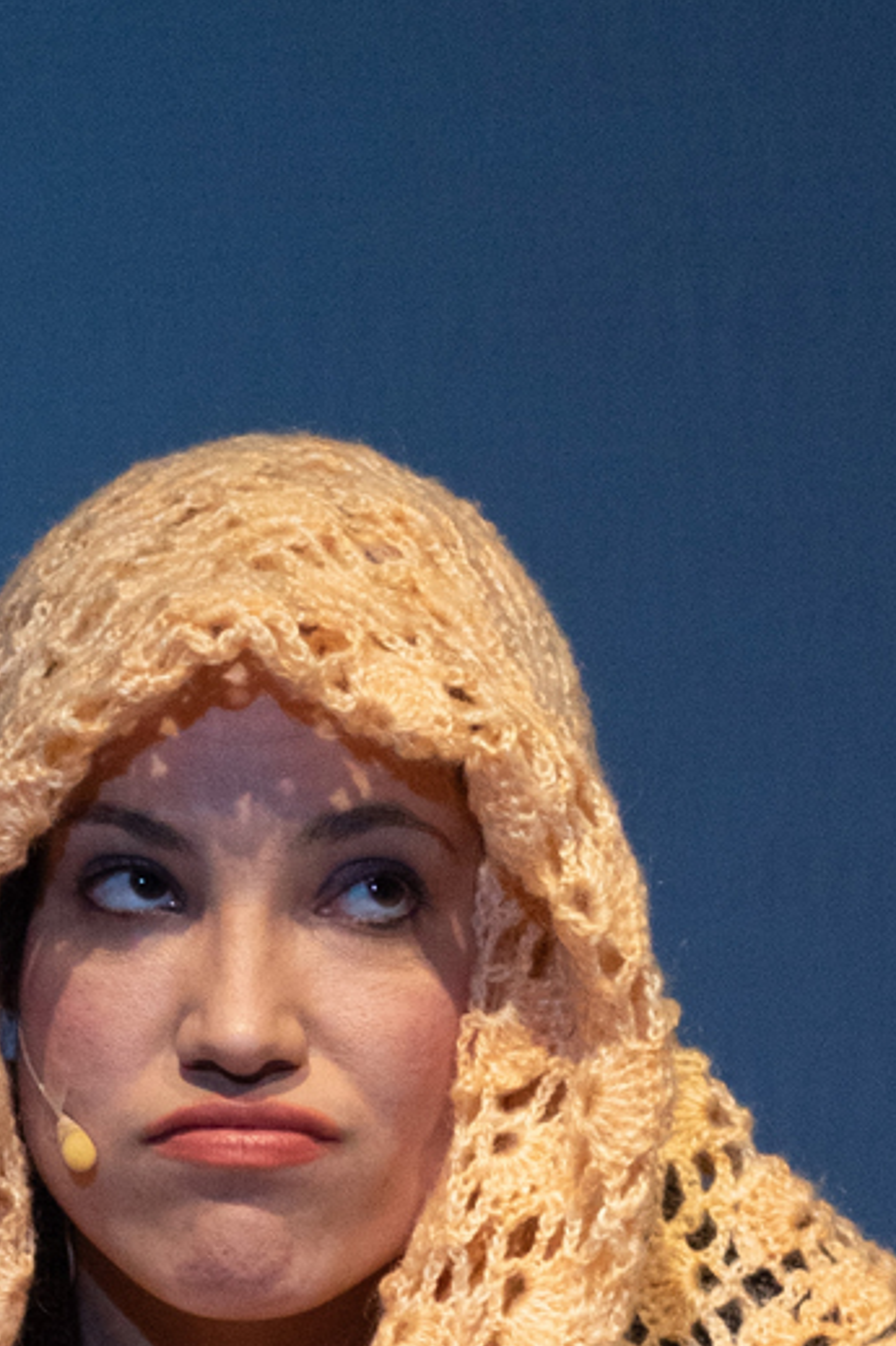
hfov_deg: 4.8
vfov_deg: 7.0
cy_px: 1860
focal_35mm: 289
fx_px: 10796
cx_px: 364
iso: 500
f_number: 2
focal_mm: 45
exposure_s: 1/160
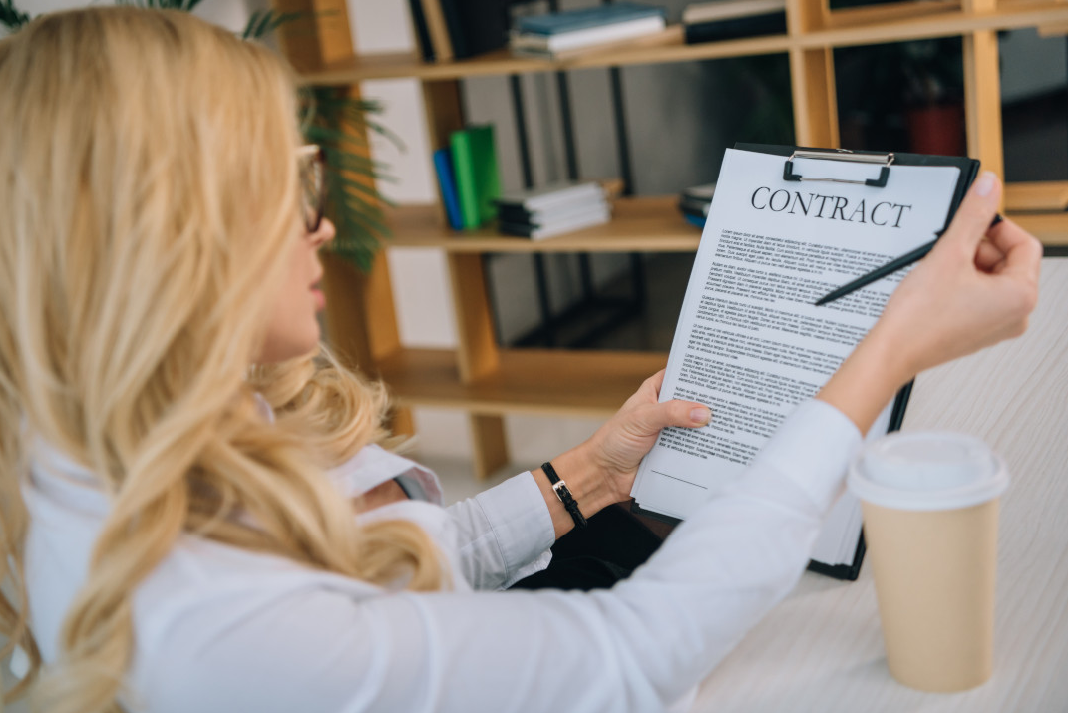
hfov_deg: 35.6
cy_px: 332
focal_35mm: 56
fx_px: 1662
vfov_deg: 24.2
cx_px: 485
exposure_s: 1/160
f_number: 2.8
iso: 320
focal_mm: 50
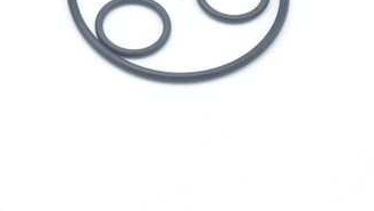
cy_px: -83
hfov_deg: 13.2
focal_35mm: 159
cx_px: -48
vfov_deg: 7.5
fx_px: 1577
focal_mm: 50
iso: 2800
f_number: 13
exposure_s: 1/80
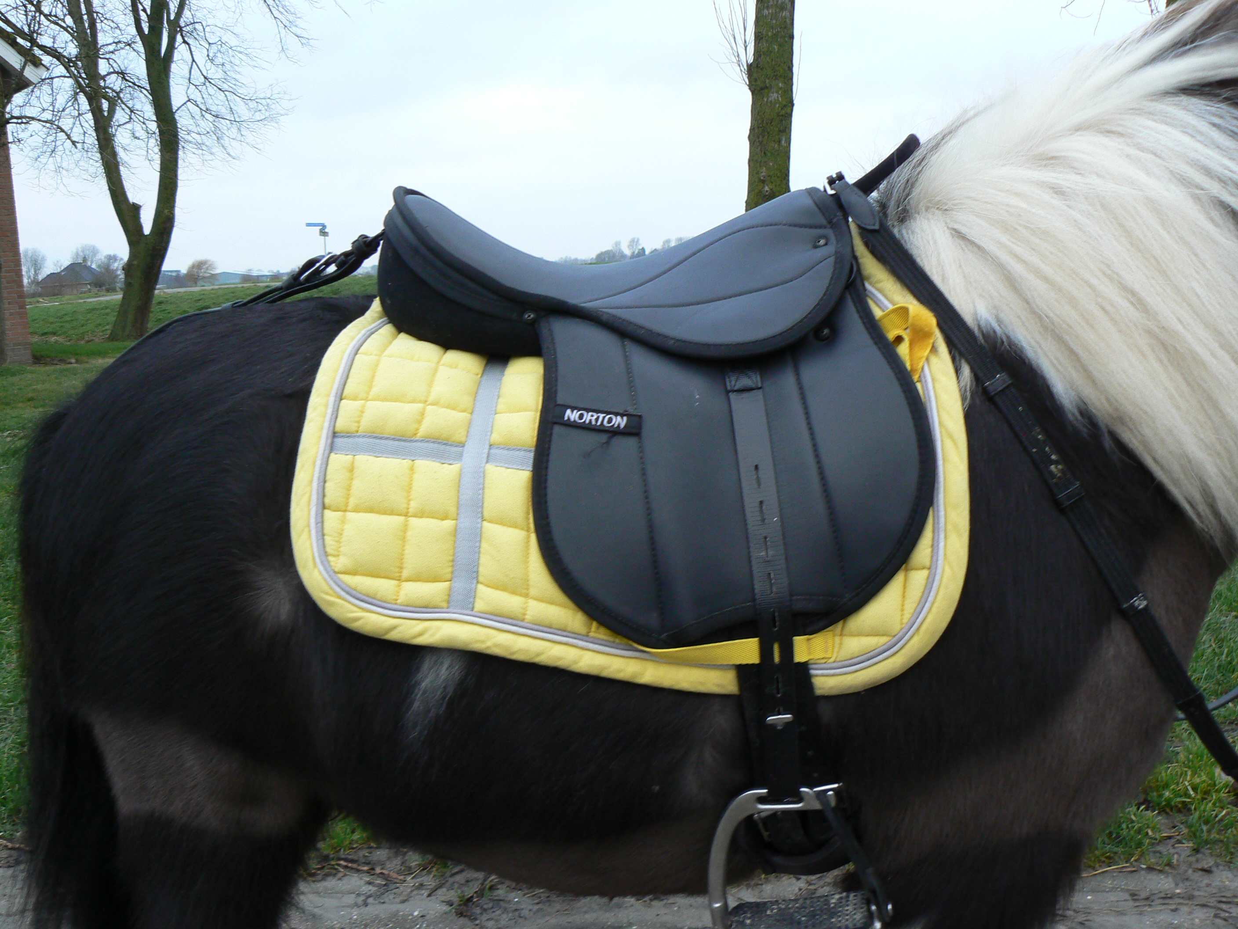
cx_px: 619
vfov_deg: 39.7
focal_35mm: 36
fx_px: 1287
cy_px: 464
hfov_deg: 51.4
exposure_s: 1/40
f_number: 4
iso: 80
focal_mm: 6
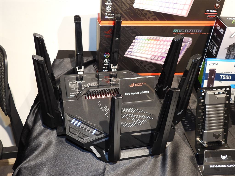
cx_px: 118
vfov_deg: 36.0
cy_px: 88
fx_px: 272
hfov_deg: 46.8
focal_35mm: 40
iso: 200
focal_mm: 7.1
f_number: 3.2
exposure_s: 1/30
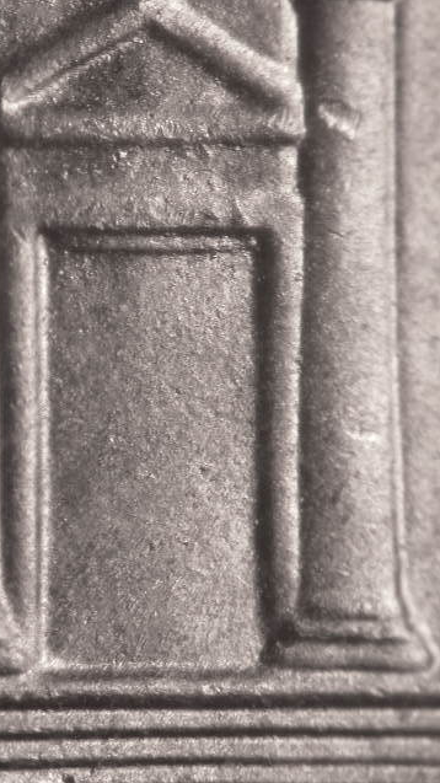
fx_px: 2864
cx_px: 166
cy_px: 391
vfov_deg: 15.6
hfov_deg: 8.8
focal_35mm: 138
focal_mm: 26.2
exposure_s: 1/14.2
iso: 100
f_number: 4.5
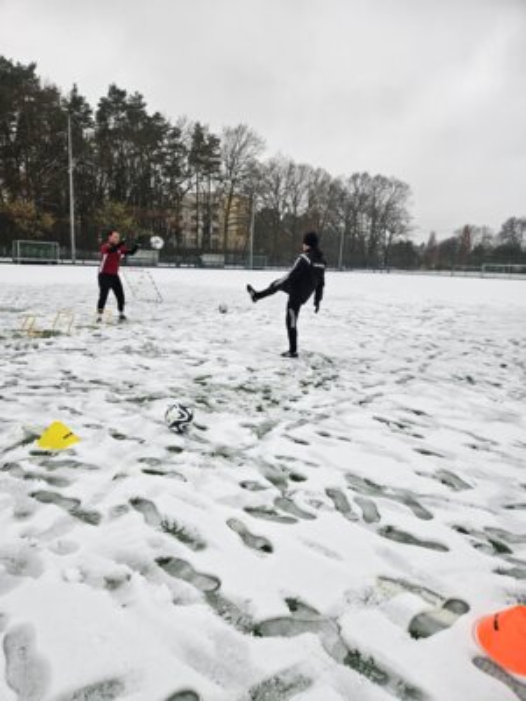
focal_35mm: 23
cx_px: 263
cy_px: 350
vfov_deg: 73.9
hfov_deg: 58.9
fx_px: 466
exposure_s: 1/160
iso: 25
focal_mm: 5.4
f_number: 1.8
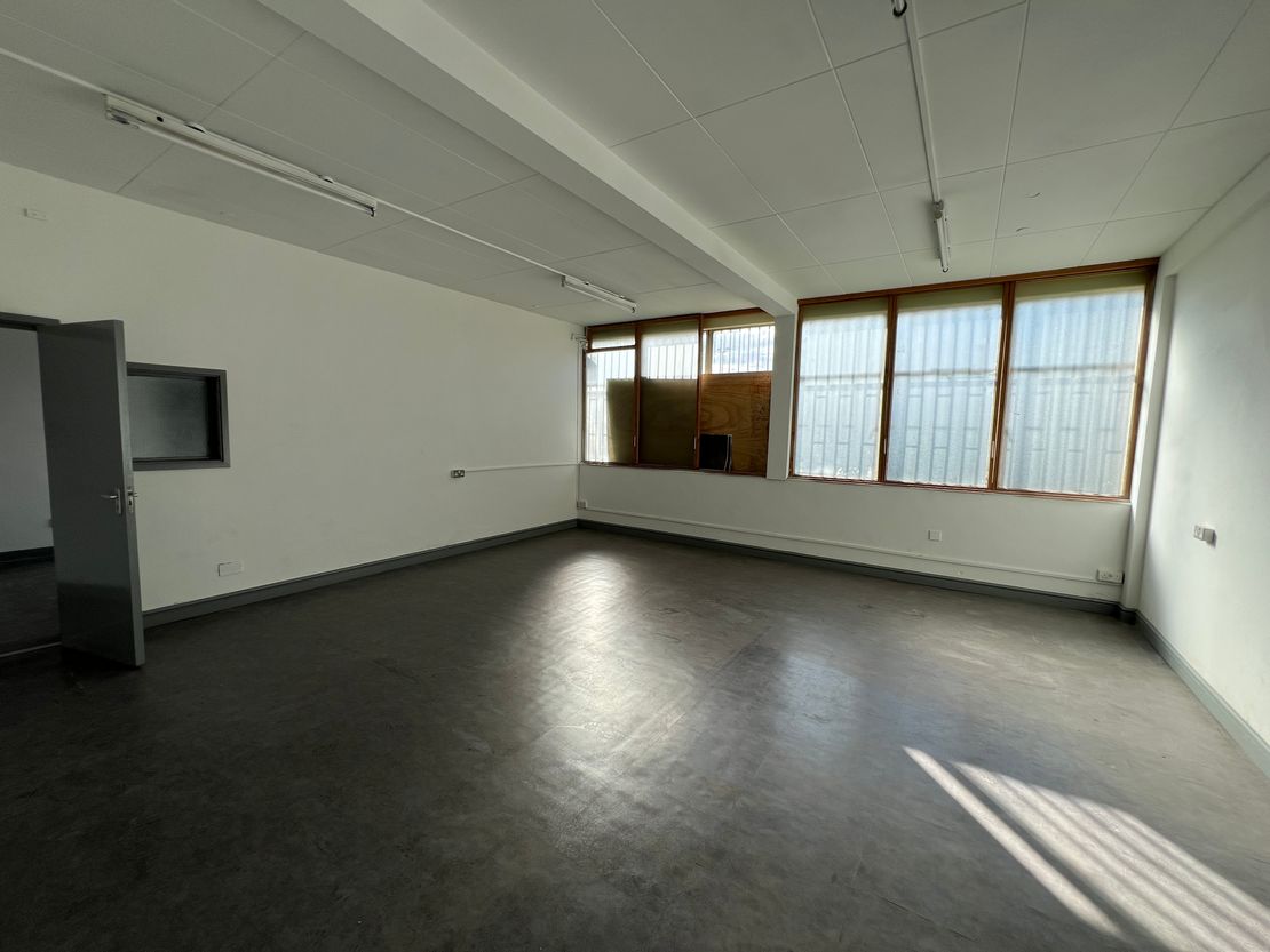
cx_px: 635
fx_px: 477
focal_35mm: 13
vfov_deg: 89.9
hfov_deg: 106.2
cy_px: 476
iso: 32
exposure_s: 1/407
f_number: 1.8
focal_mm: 1.57
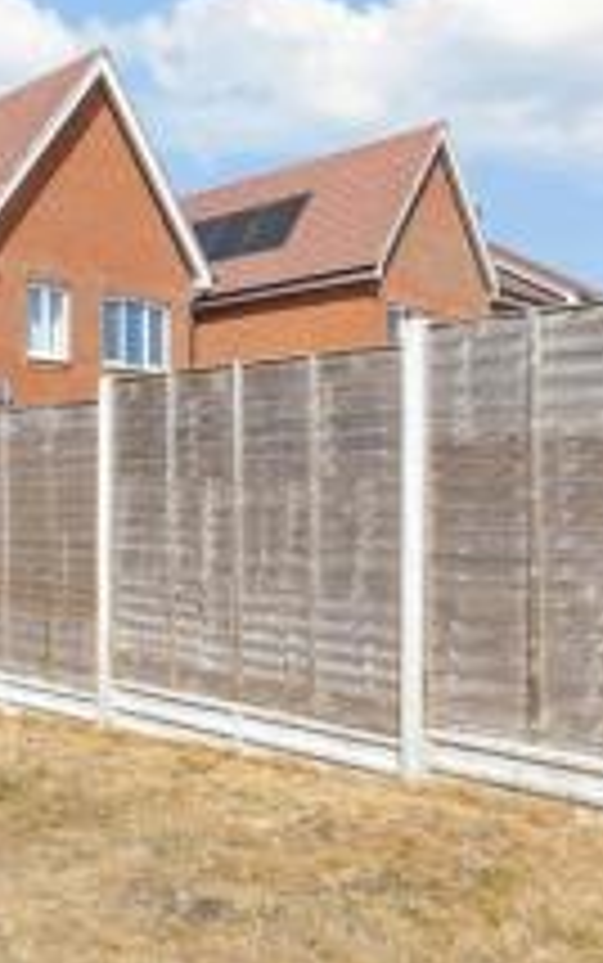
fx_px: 893
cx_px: -126
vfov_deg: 56.7
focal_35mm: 34
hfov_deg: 31.2
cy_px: 470
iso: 320
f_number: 8
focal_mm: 10
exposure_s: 1/640
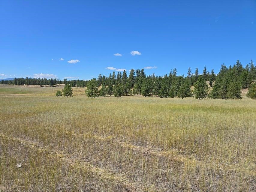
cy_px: 96
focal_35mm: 23
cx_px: 128
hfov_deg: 73.9
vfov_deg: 58.9
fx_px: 170
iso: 12
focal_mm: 6.3
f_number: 1.7
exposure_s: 1/861
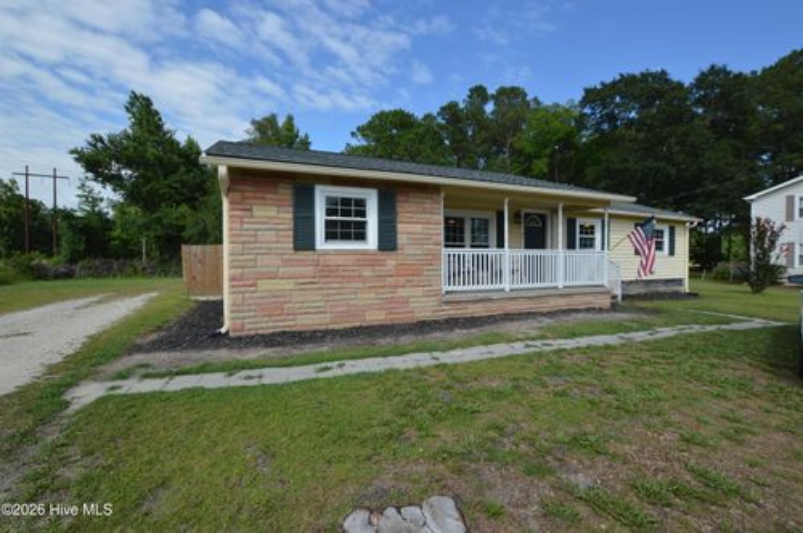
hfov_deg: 100.5
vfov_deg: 77.2
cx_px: 402
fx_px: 334
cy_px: 266
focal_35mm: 15
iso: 100
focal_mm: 10
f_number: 8
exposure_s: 1/200
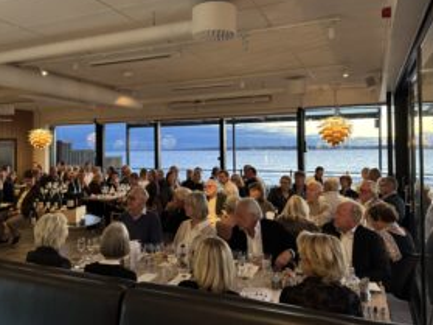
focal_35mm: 31
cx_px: 174
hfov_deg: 57.9
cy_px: 138
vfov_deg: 45.3
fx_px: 388
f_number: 1.78
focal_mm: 6.76
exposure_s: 1/33
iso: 800
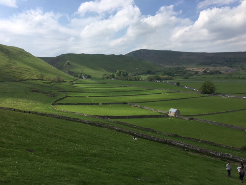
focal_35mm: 29
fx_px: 206
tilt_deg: -4.9
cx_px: 123
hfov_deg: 61.7
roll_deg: +3.0
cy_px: 92
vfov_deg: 48.2
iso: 25
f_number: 2.2
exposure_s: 1/2653
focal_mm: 4.15
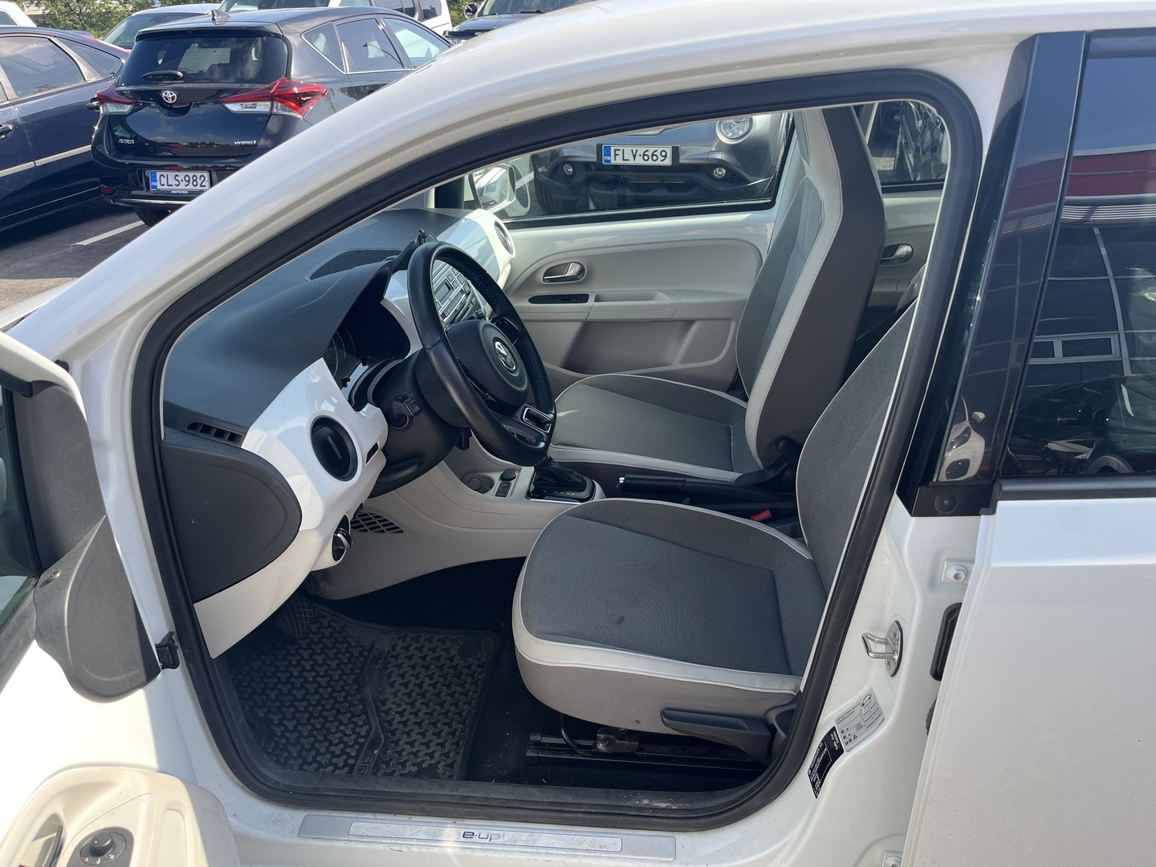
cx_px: 578
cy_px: 434
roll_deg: +2.5
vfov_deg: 53.1
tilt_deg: -27.8
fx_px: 868
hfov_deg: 67.3
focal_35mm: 26
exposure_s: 1/618
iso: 50
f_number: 1.6
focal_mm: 5.1
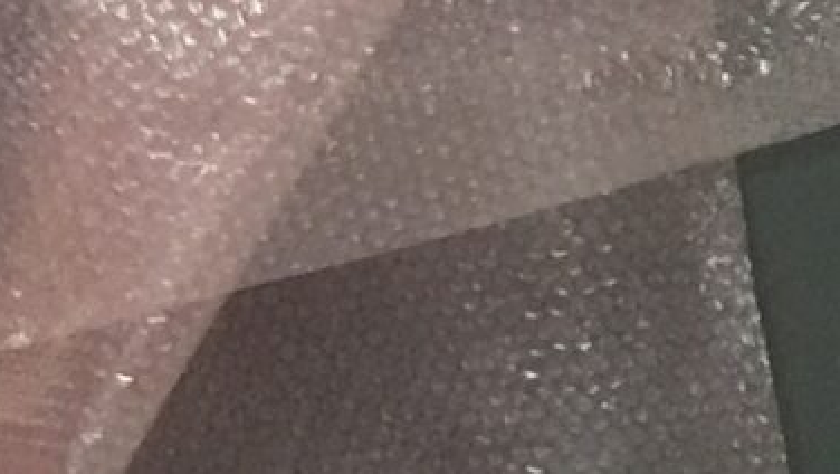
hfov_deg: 8.9
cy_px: 391
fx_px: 4792
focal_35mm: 215
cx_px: 2096
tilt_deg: +1.7
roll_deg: -1.9
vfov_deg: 5.7
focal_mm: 4.15
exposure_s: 1/15
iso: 100
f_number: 2.2
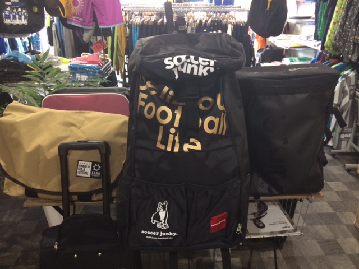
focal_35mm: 30
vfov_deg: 46.8
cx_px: 180
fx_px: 311
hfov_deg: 60.0
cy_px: 134
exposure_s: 1/17
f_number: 2.2
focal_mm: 4.12
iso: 320
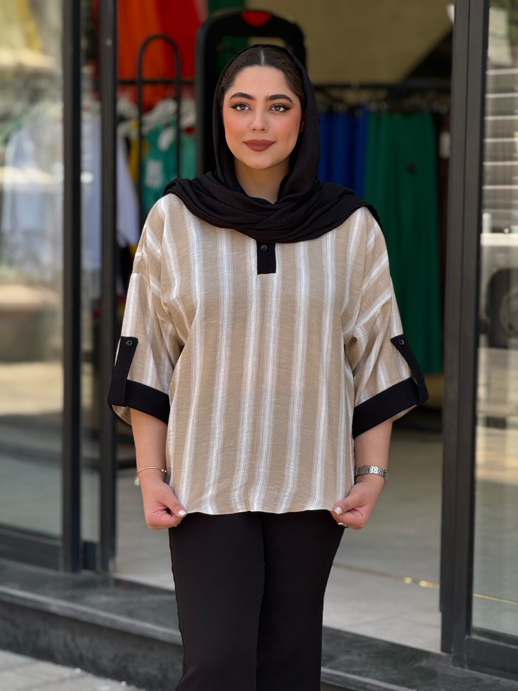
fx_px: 2394
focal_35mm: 120
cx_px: 259
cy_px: 346
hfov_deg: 12.3
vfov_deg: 16.4
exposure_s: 1/231
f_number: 2.8
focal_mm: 15.66
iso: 50
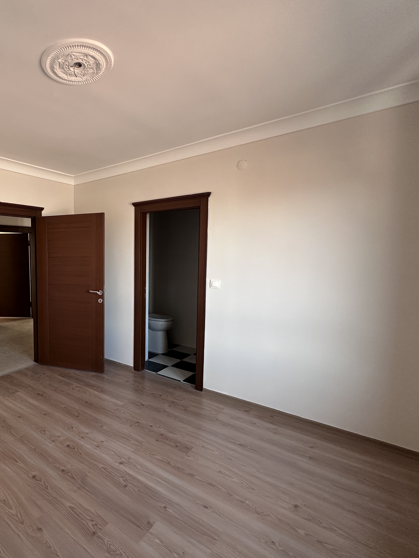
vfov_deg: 84.7
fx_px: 307
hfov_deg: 62.4
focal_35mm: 19
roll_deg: +0.4
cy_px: 279
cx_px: 79
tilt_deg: -4.1
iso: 200
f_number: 2.2
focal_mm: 2.22
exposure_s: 1/99
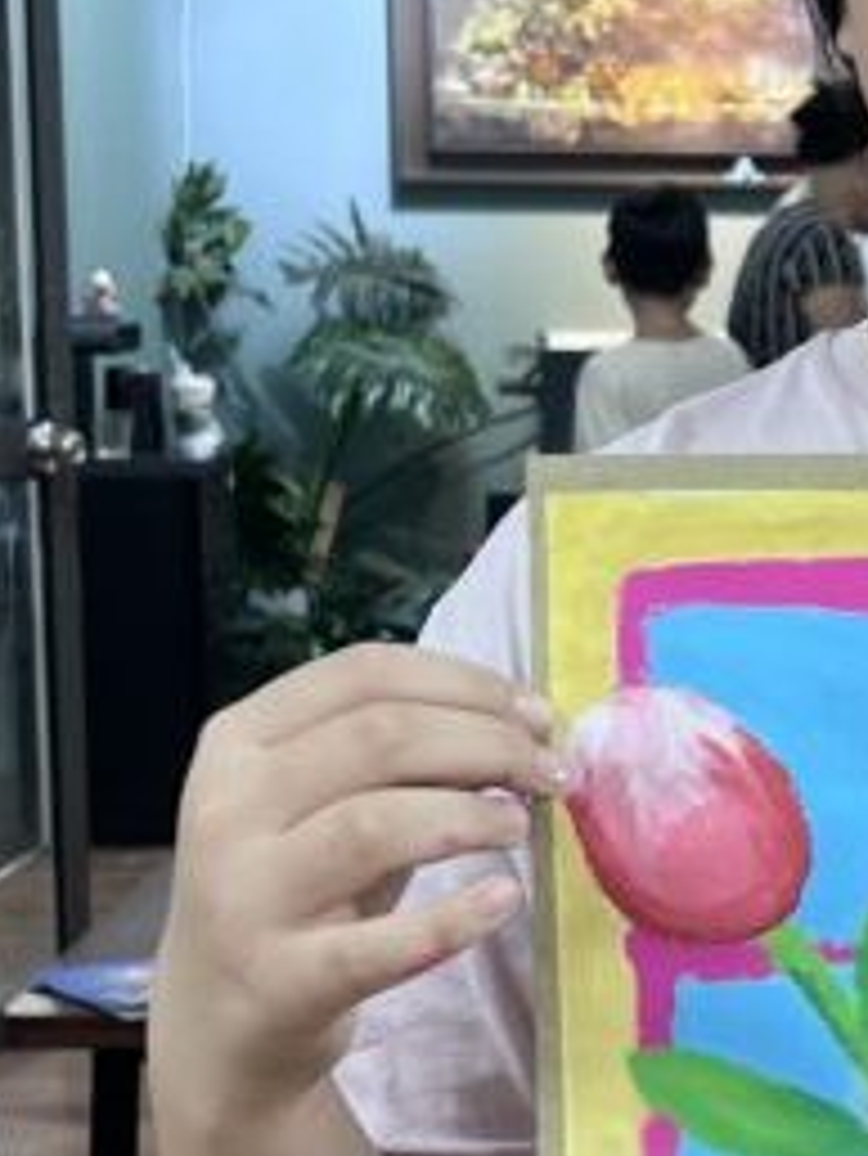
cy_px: 643
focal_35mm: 101
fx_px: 3374
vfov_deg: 19.4
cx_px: 994
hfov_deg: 14.3
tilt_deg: -7.1
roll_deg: -0.2
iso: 100
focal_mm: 5.7
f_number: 1.5
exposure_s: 1/100
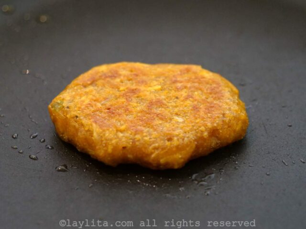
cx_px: 153
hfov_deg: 16.4
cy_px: 114
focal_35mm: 120
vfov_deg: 12.3
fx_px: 1060
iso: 1600
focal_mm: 60
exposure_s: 1/125
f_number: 4
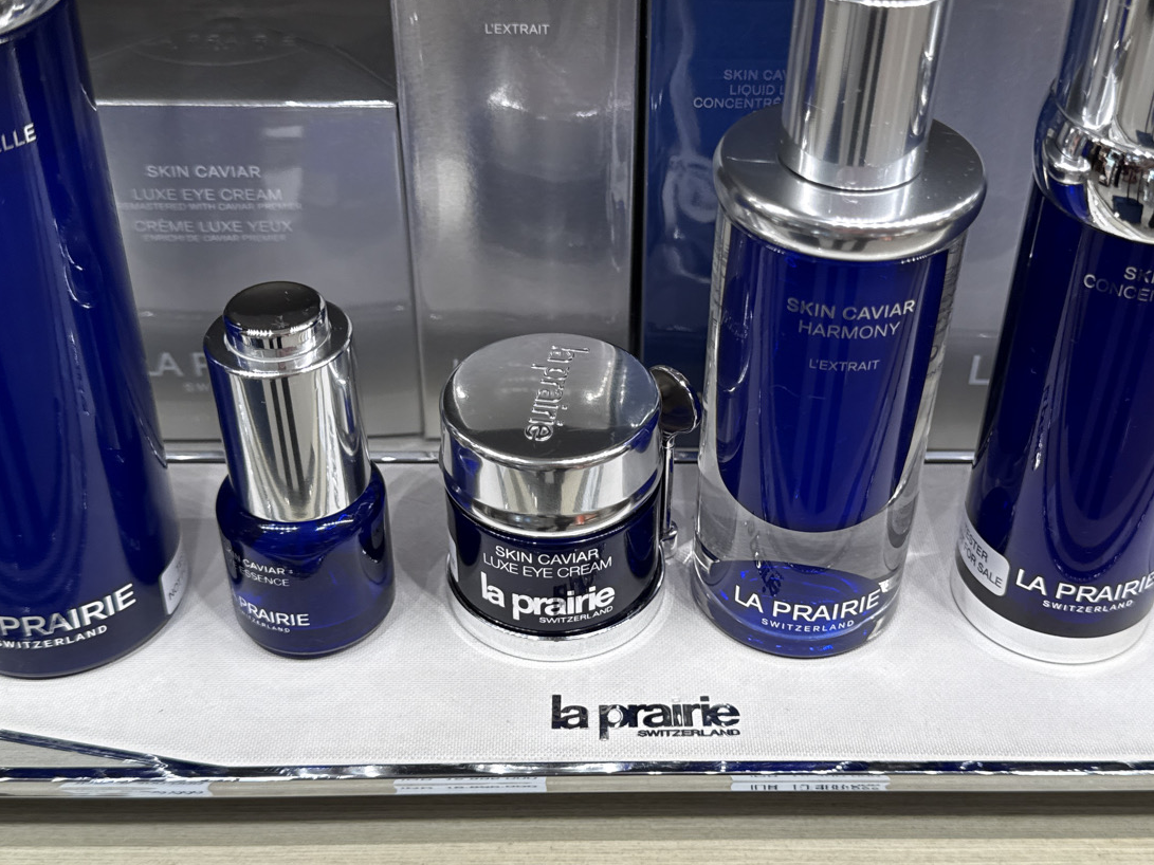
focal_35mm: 44
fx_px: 1467
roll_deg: -1.3
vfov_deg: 32.9
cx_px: 623
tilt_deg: -36.4
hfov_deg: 42.9
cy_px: 423
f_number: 1.78
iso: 64
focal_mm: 6.76
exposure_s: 1/244
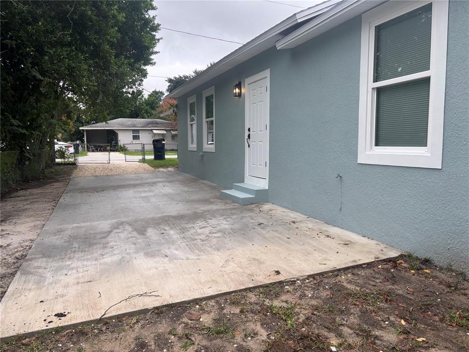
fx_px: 352
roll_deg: +1.2
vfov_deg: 53.1
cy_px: 176
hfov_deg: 67.3
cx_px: 234
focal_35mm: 26
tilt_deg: -5.3
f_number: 1.6
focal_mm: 5.96
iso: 50
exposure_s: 1/568
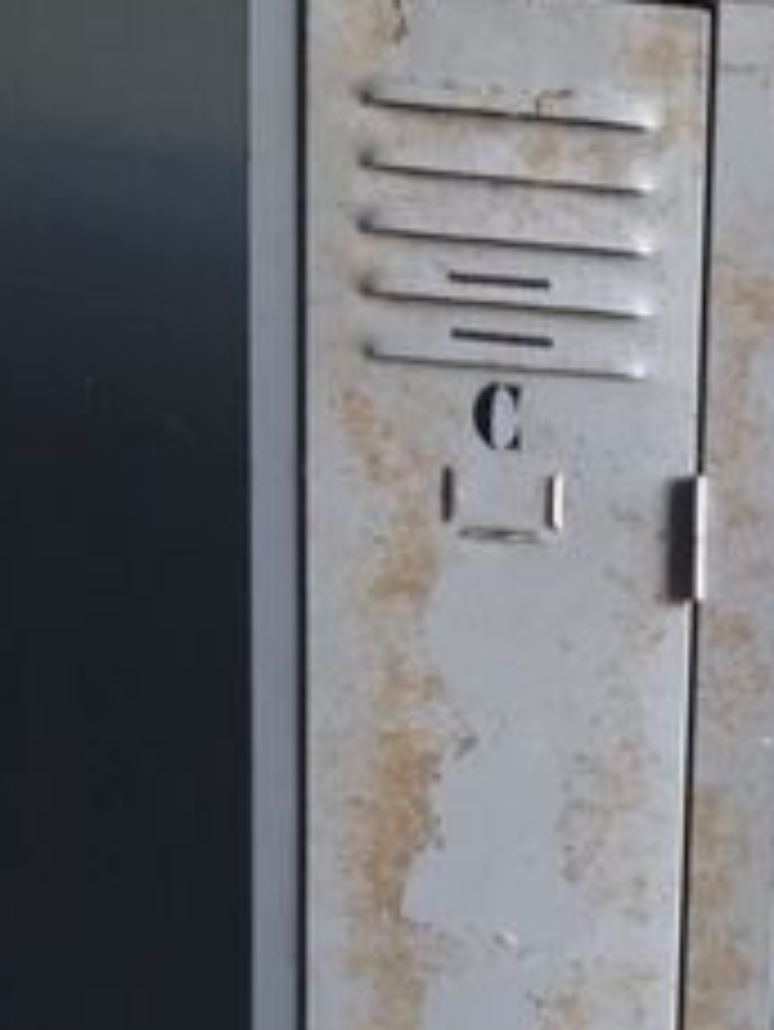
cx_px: 878
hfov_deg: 17.5
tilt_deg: -12.6
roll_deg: -3.3
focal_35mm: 81
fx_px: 2413
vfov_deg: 22.6
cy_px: 1169
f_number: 2.2
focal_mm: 4.15
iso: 64
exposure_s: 1/33
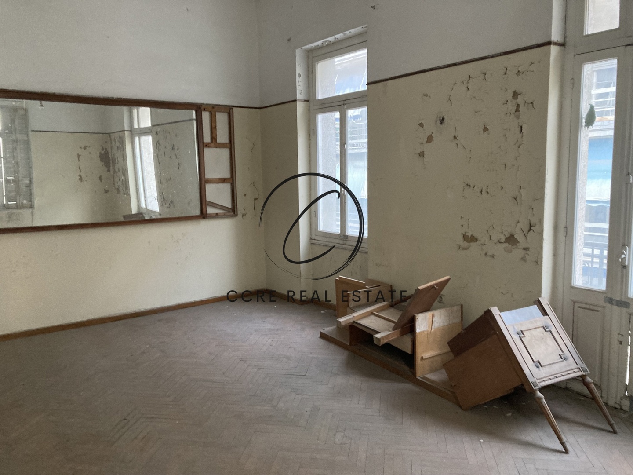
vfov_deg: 49.7
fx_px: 512
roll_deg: +0.9
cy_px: 238
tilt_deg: -3.0
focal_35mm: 28
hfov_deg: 63.4
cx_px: 316
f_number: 1.8
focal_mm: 3.99
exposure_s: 1/40
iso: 400
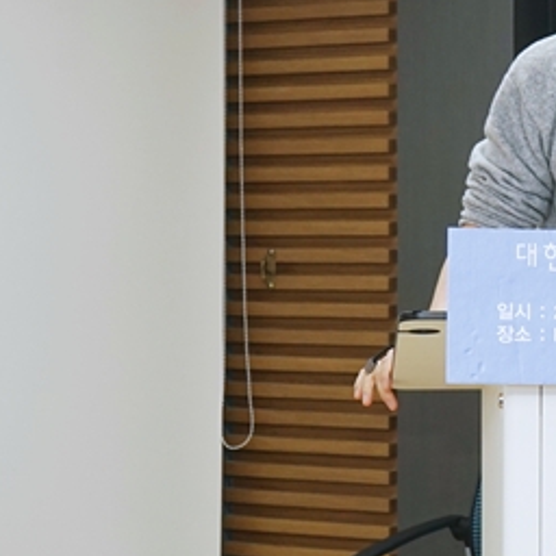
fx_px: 2962
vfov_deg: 10.7
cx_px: 806
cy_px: 140
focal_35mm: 163
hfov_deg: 10.4
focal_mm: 49
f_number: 6.3
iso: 400
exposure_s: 1/80
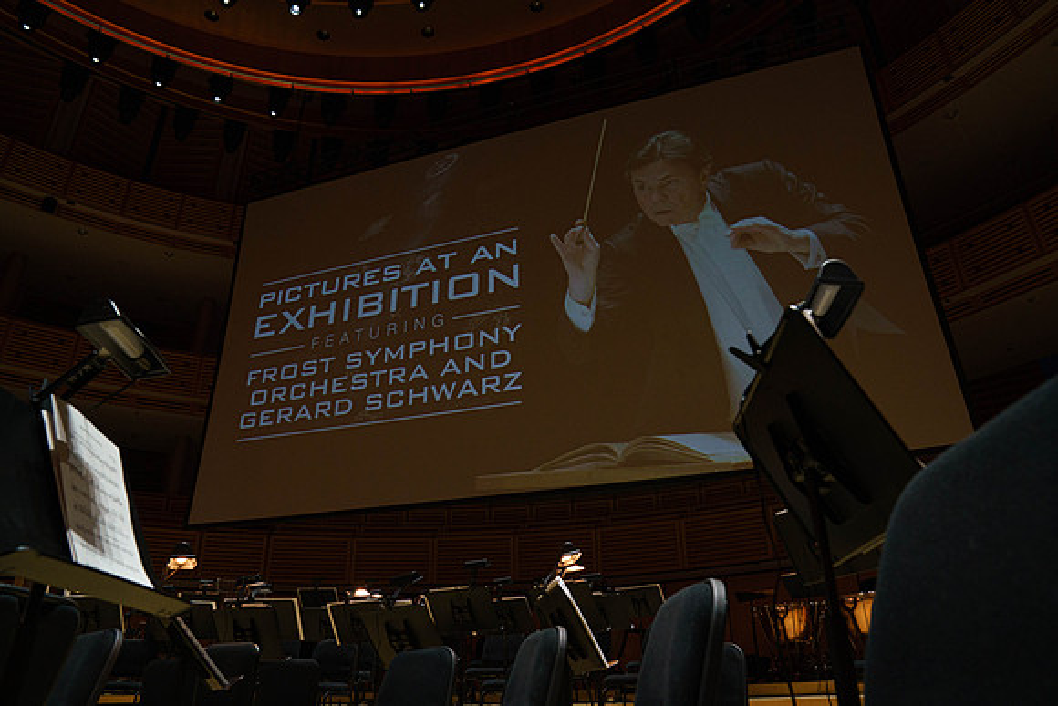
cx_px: 529
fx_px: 705
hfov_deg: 73.7
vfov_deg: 53.2
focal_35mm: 24
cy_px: 353
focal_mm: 24
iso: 2500
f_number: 5.6
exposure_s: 1/200
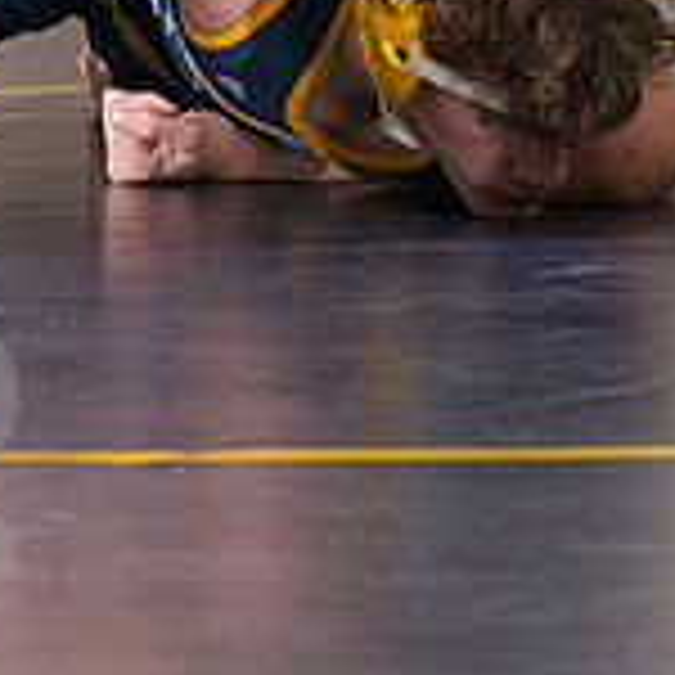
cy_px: -171
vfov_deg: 1.8
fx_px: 21135
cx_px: 518
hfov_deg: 1.8
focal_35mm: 958
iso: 2000
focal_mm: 195
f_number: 5.6
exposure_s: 1/250
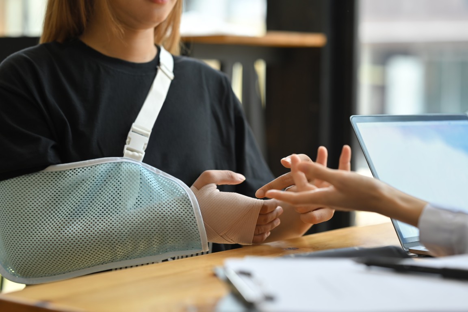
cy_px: 156
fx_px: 1105
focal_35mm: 85
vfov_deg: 16.1
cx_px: 234
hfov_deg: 23.9
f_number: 2.8
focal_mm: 85
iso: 400
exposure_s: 1/1000
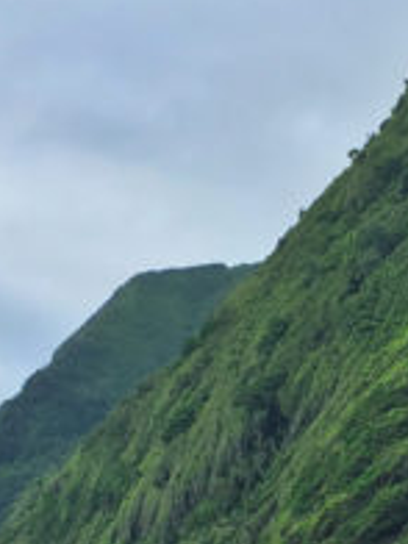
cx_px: 350
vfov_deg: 16.3
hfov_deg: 12.3
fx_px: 1886
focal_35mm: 120
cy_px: 429
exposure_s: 1/565
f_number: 2.2
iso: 25
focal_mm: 4.15
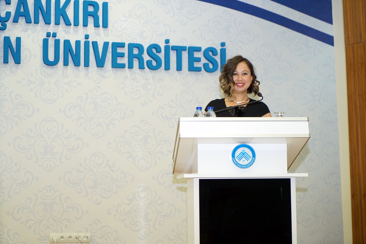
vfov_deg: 19.5
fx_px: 712
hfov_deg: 28.8
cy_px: 122
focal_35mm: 70
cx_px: 183
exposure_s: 1/125
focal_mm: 70
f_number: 4
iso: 2500
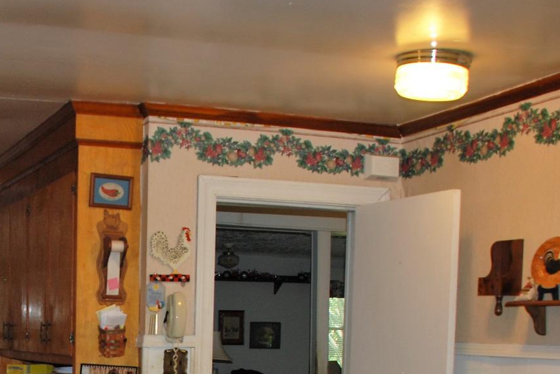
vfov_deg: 20.2
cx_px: 86
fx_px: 997
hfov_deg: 30.4
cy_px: 420
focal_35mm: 64
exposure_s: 1/60
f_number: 3.5
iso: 200
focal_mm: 18
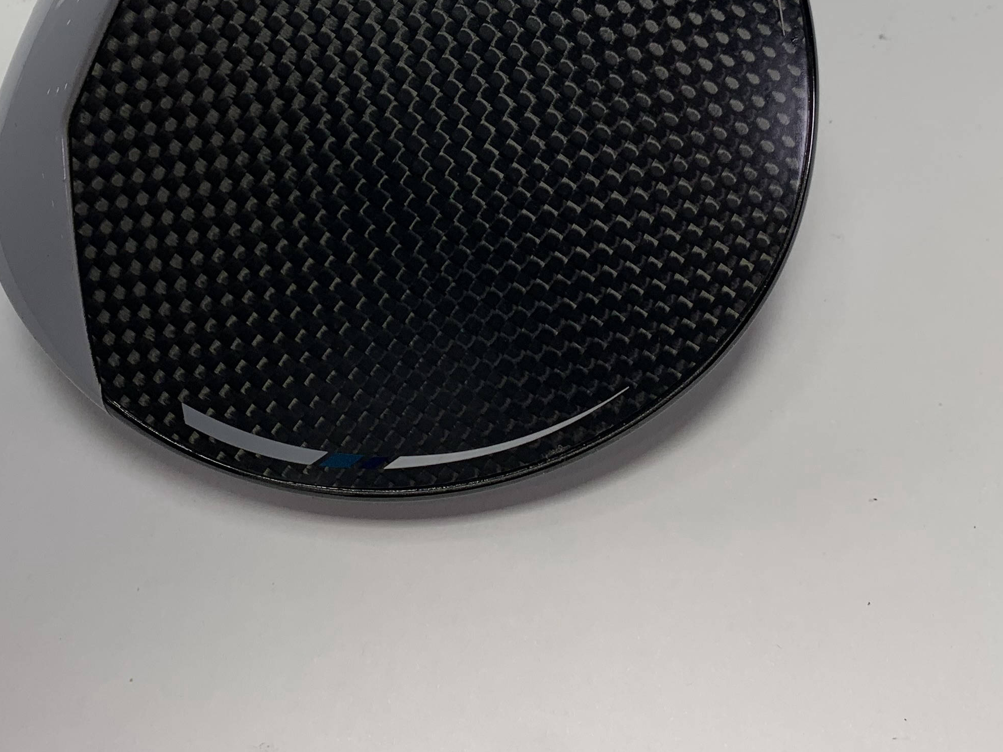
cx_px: 399
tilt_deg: -60.9
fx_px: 1535
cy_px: 23
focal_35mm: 53
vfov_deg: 26.3
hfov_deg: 36.0
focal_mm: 4.25
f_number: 1.8
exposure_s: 1/297
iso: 25
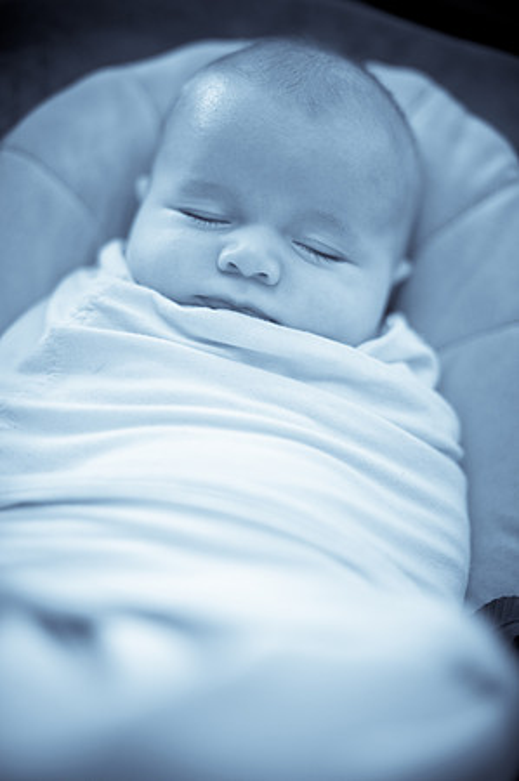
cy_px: 390
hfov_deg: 26.9
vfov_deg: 39.6
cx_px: 260
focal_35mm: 50
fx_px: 1084
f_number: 1.4
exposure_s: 1/100
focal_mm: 50
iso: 1000
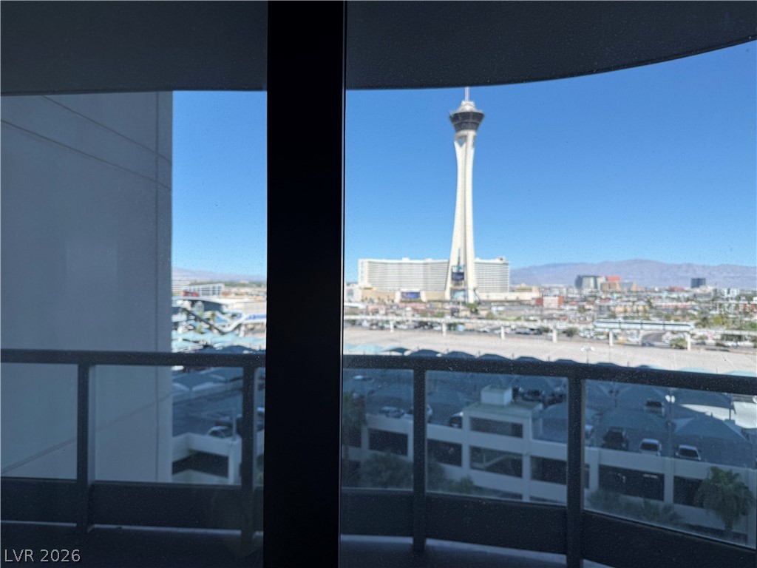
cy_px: 284
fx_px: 525
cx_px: 378
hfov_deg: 71.6
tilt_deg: +0.2
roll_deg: -0.5
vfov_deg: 56.8
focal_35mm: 24
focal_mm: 6.76
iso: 80
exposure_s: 1/2703
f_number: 1.78
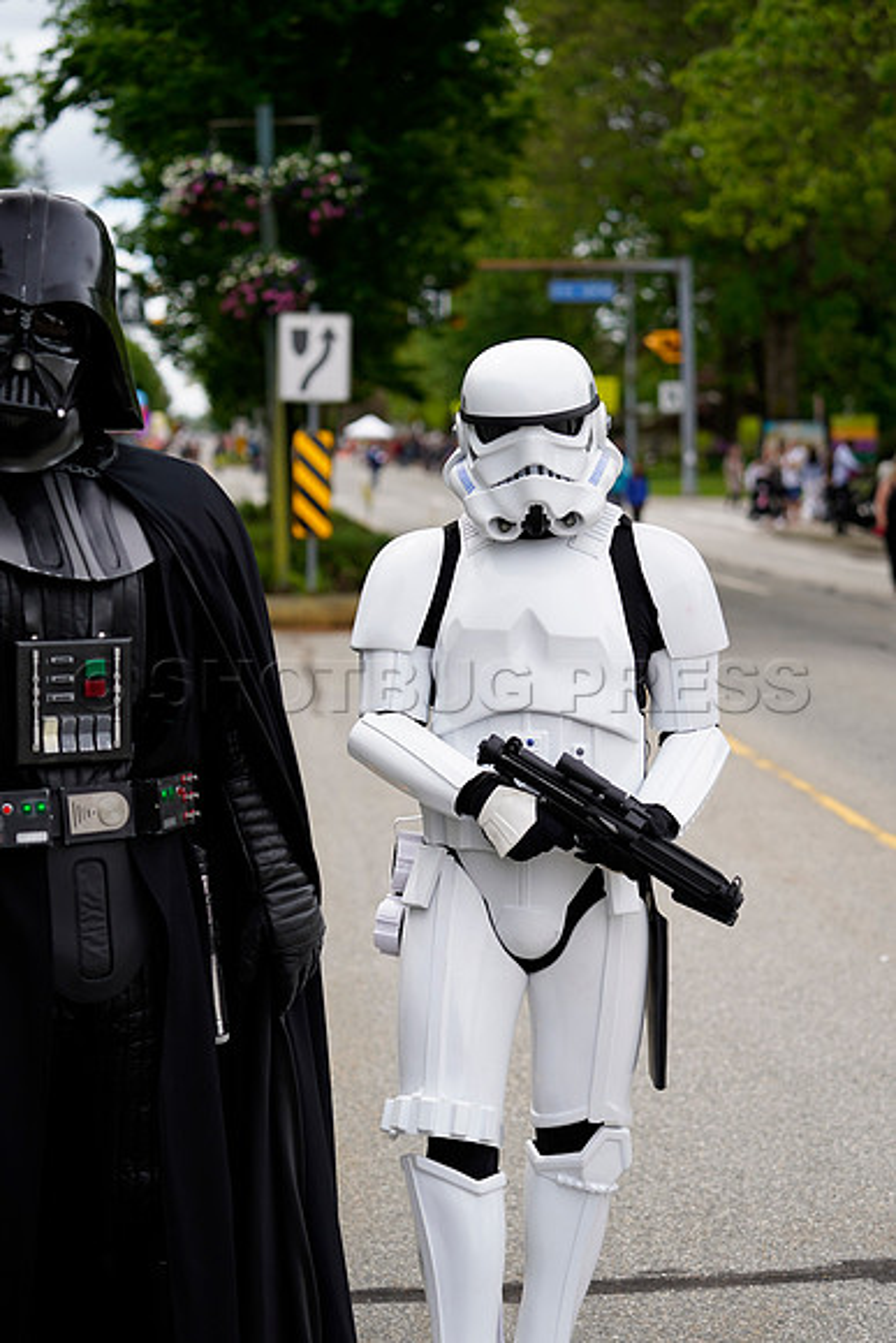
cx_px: 448
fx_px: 2612
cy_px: 672
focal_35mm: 70
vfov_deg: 28.8
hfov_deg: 19.5
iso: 160
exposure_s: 1/400
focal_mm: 70
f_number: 3.2
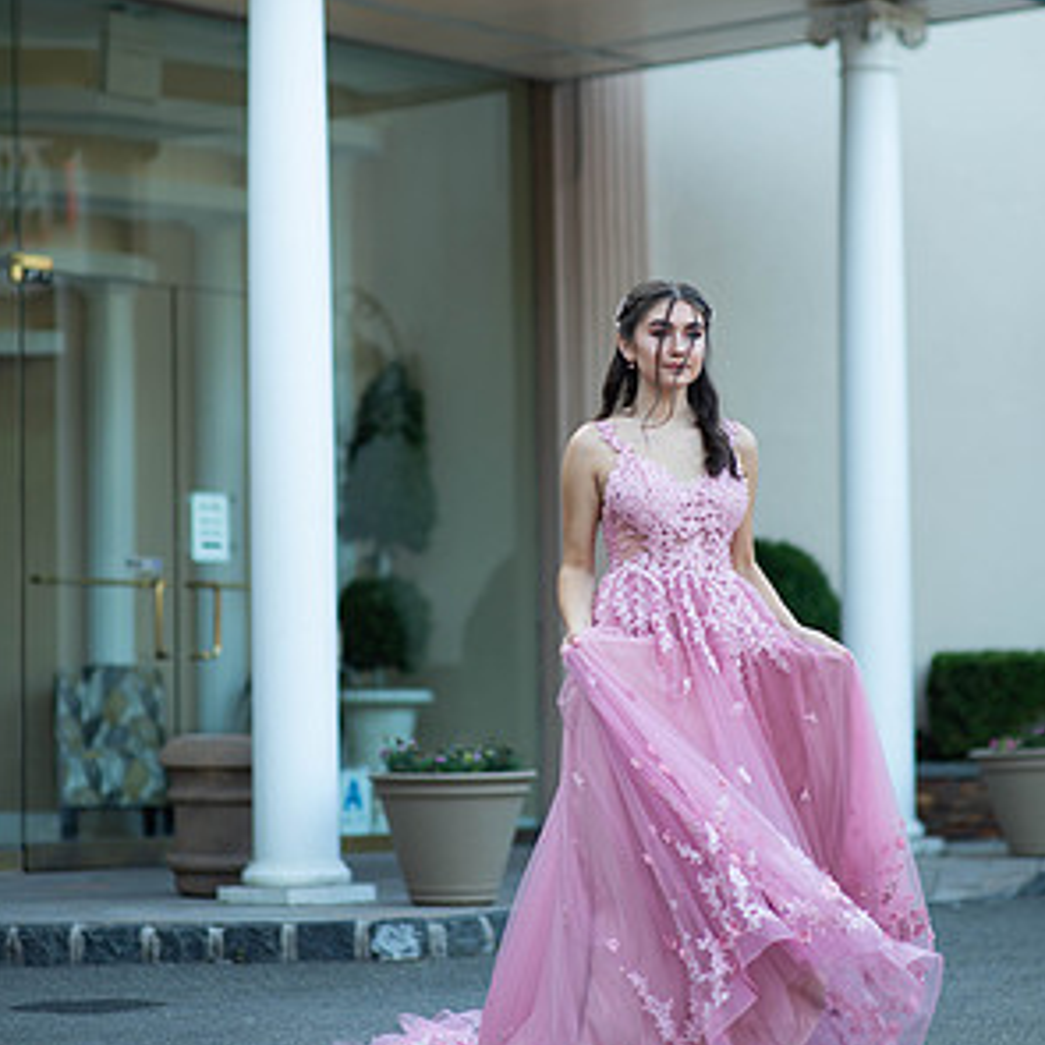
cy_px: 422
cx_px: 526
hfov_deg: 15.8
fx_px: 3757
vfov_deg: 15.8
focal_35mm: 110
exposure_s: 1/640
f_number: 2
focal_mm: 85
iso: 250
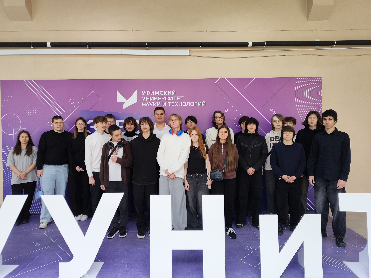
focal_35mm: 24
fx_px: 257
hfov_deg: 71.6
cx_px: 186
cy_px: 139
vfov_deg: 56.8
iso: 439
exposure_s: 1/33.3
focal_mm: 5.56
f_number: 1.88
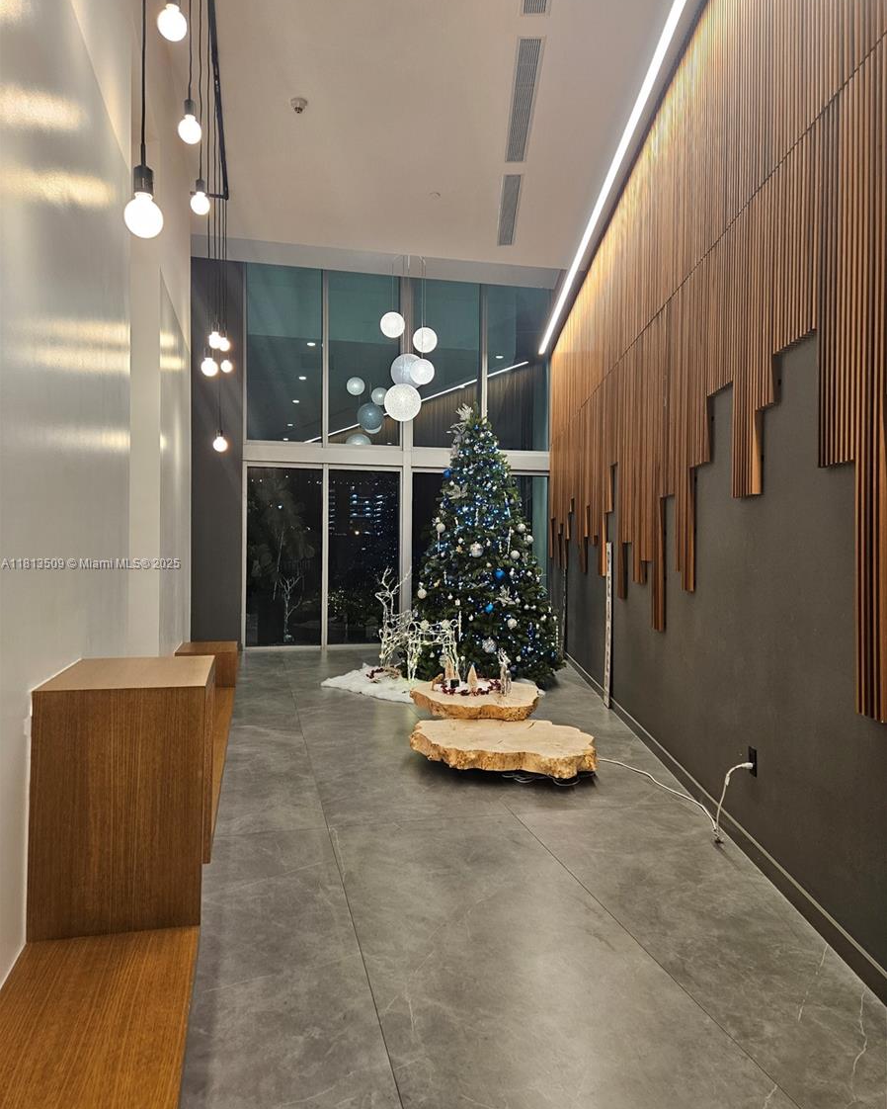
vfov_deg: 70.3
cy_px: 564
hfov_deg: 58.8
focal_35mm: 24
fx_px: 787
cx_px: 444
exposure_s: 1/120
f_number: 1.8
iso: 200
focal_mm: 5.4
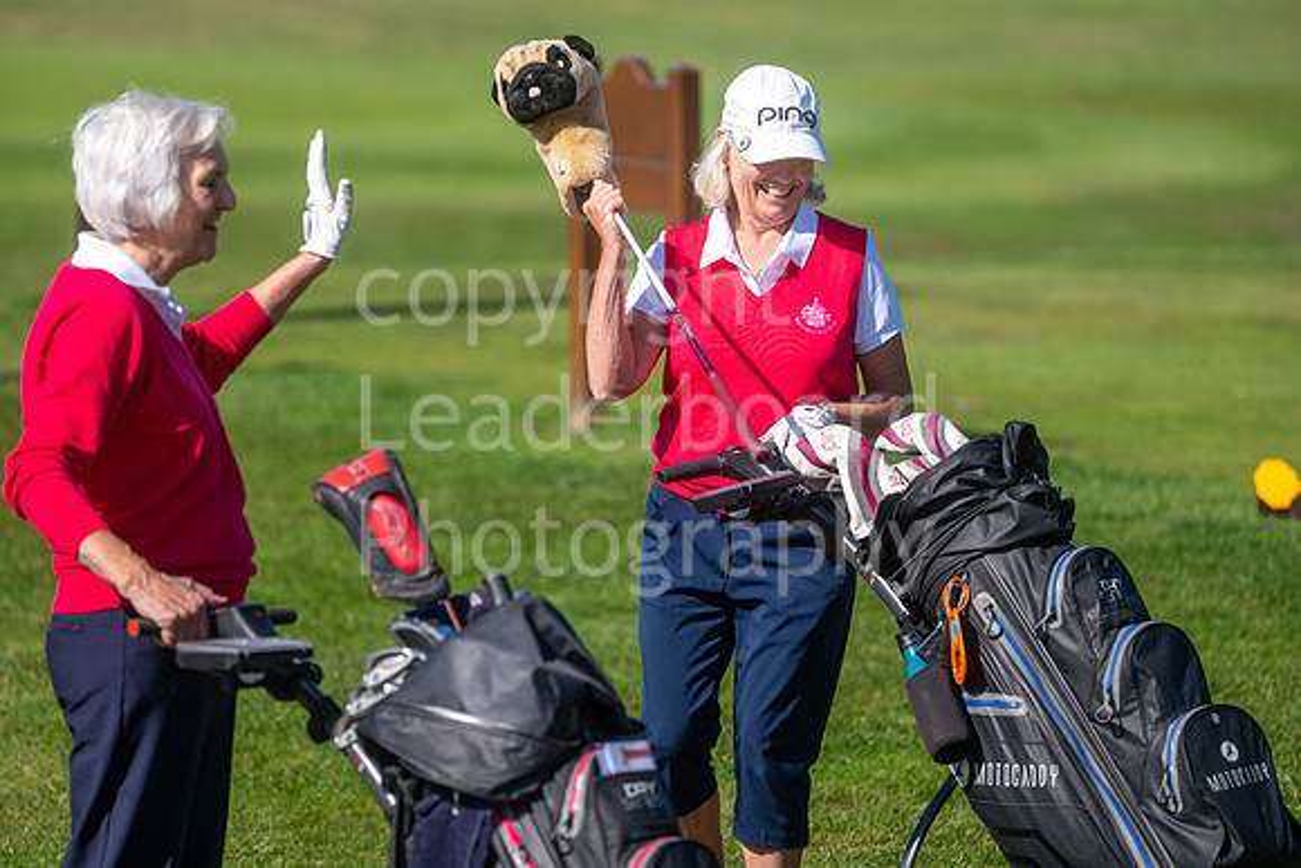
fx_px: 10844
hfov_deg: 6.9
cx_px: 650
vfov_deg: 4.6
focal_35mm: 300
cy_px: 434
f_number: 5
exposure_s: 1/3200
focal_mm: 300
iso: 500
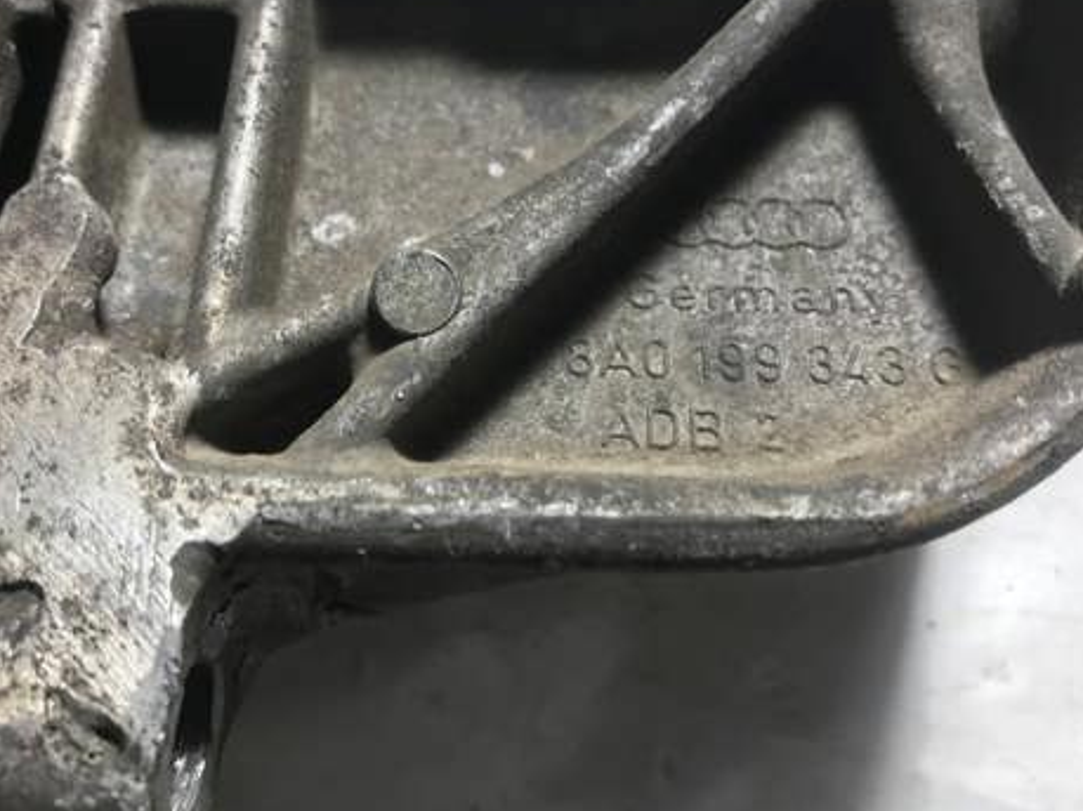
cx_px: 488
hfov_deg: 47.8
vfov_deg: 36.4
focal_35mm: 39
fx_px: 1220
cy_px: 270
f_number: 1.8
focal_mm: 3.99
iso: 20
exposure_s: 1/110
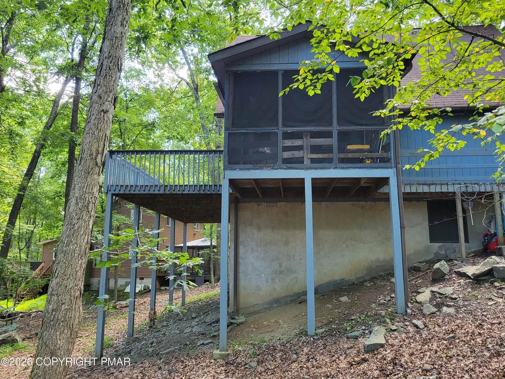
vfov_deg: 53.1
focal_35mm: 26
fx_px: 379
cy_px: 190
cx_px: 252
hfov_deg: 67.3
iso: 200
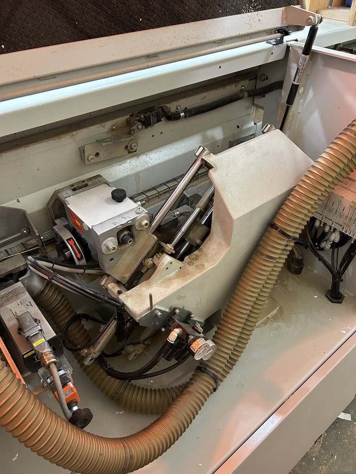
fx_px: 357
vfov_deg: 67.3
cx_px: 178
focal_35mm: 26
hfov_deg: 53.1
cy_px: 237
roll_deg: +0.8
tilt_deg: -38.8
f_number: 1.5
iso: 400
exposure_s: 1/60
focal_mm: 5.7
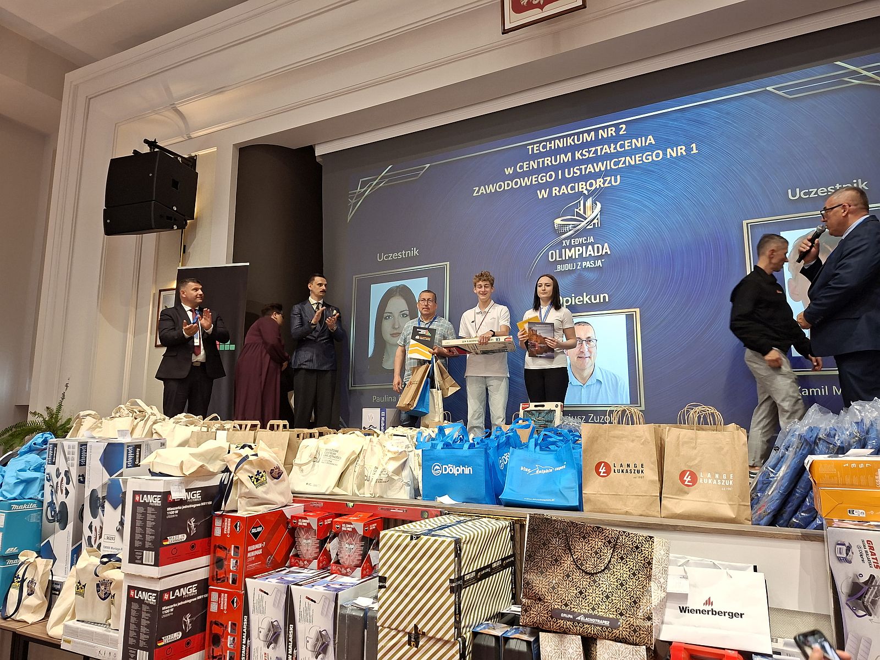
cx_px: 440
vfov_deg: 58.9
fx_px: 585
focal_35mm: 23
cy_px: 330
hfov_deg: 73.9
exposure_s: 1/50
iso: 320
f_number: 1.8
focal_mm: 5.54
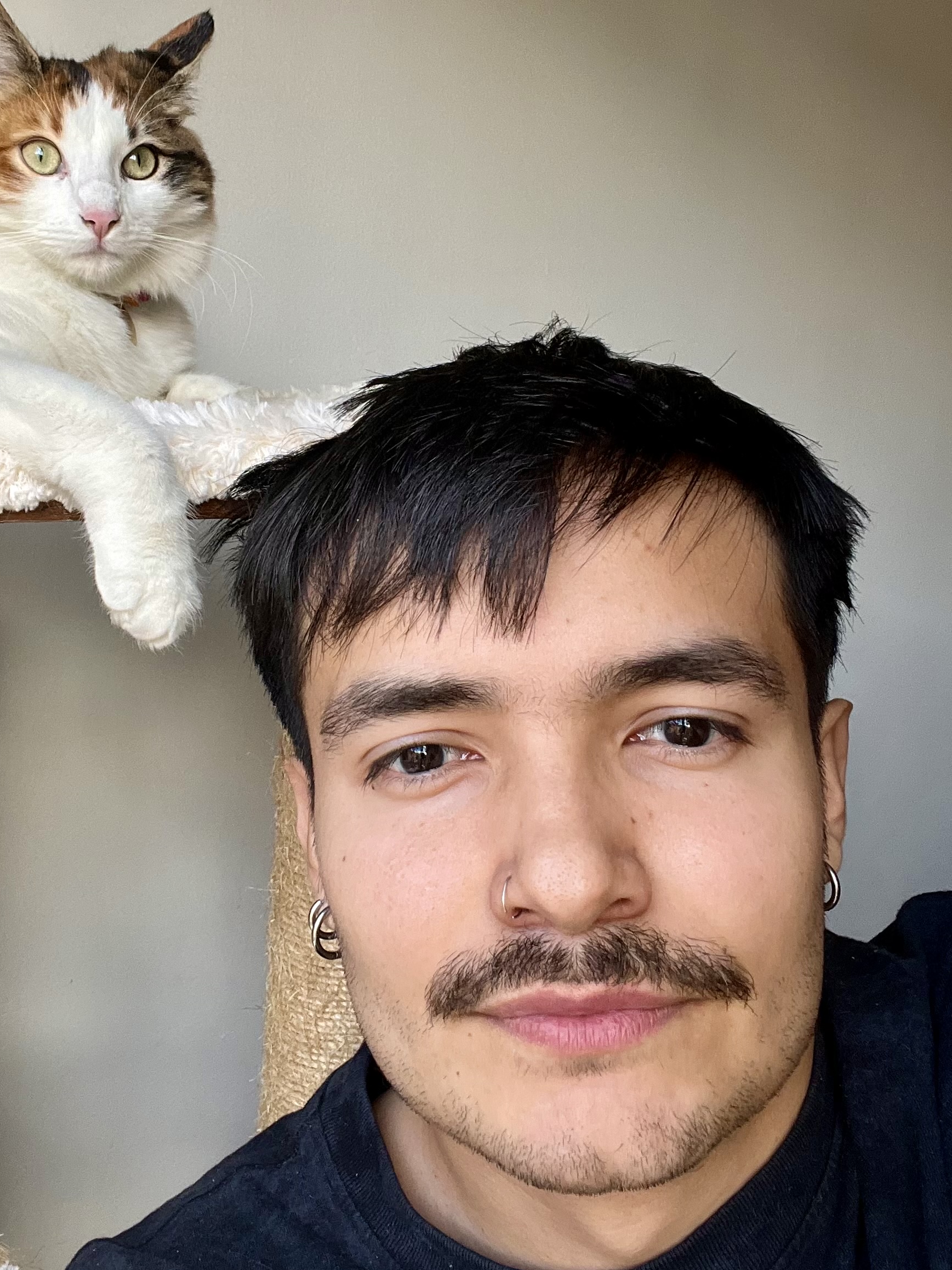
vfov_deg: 46.6
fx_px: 1467
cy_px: 528
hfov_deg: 35.7
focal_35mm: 40
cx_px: 346
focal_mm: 2.71
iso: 100
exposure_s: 1/114
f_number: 2.2
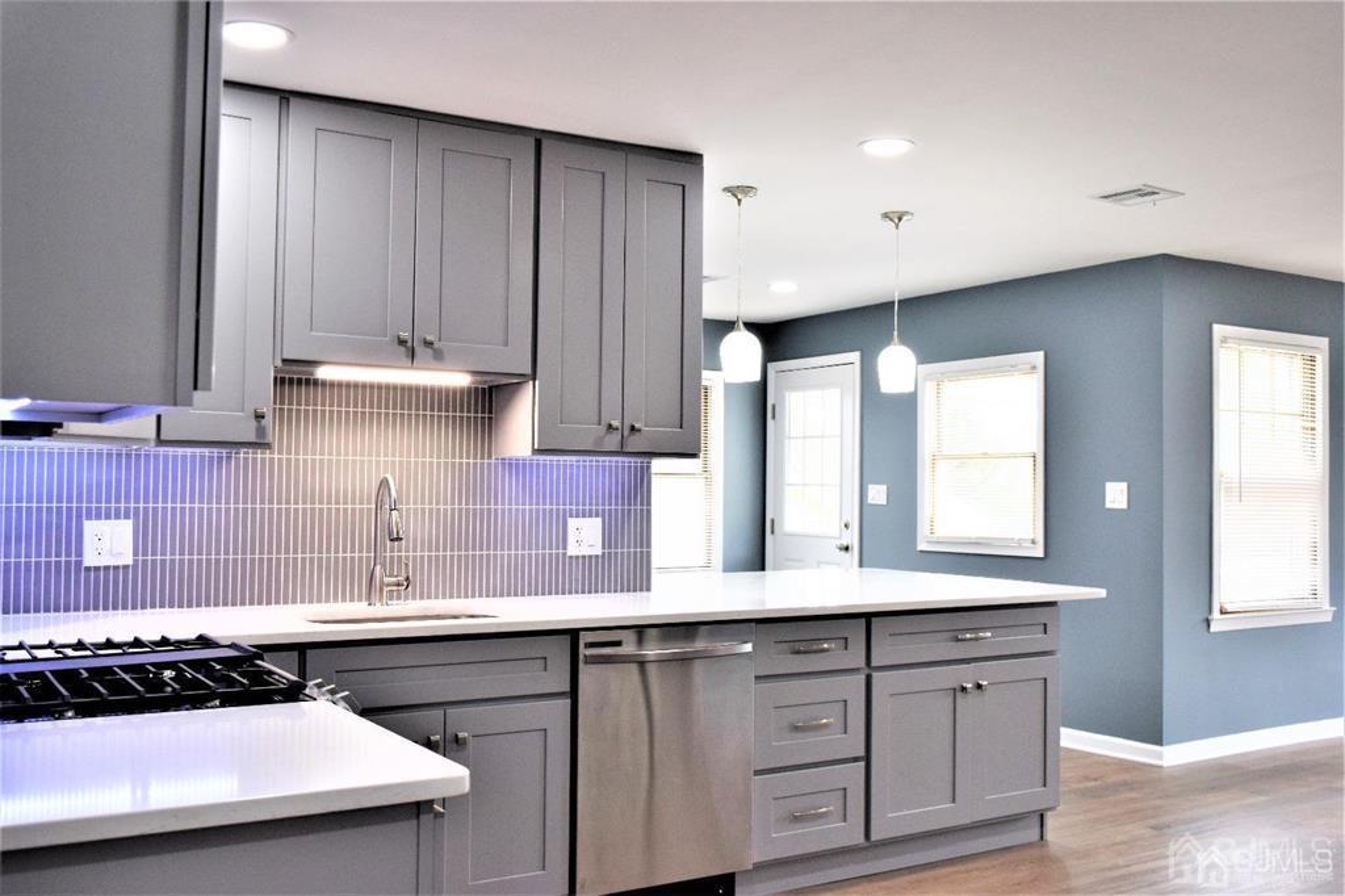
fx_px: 1288
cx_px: 672
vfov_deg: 38.3
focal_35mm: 34
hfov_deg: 55.1
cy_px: 448
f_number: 5.6
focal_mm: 23
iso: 400
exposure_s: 1/125
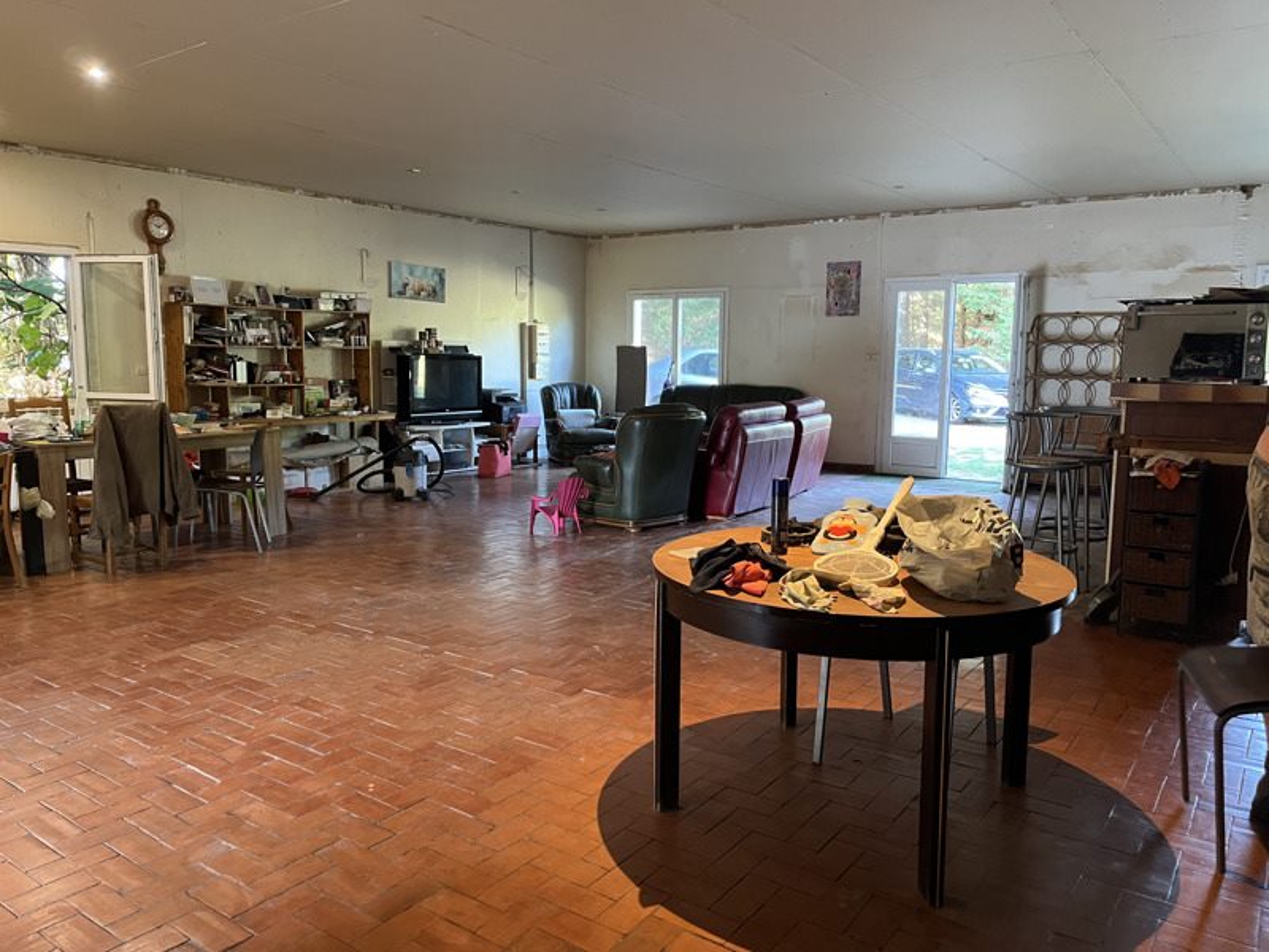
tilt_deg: -7.9
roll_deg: -0.4
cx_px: 634
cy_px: 476
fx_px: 953
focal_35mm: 26
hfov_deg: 67.3
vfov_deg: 53.1
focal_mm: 5.1
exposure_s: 1/50
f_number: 1.6
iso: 400
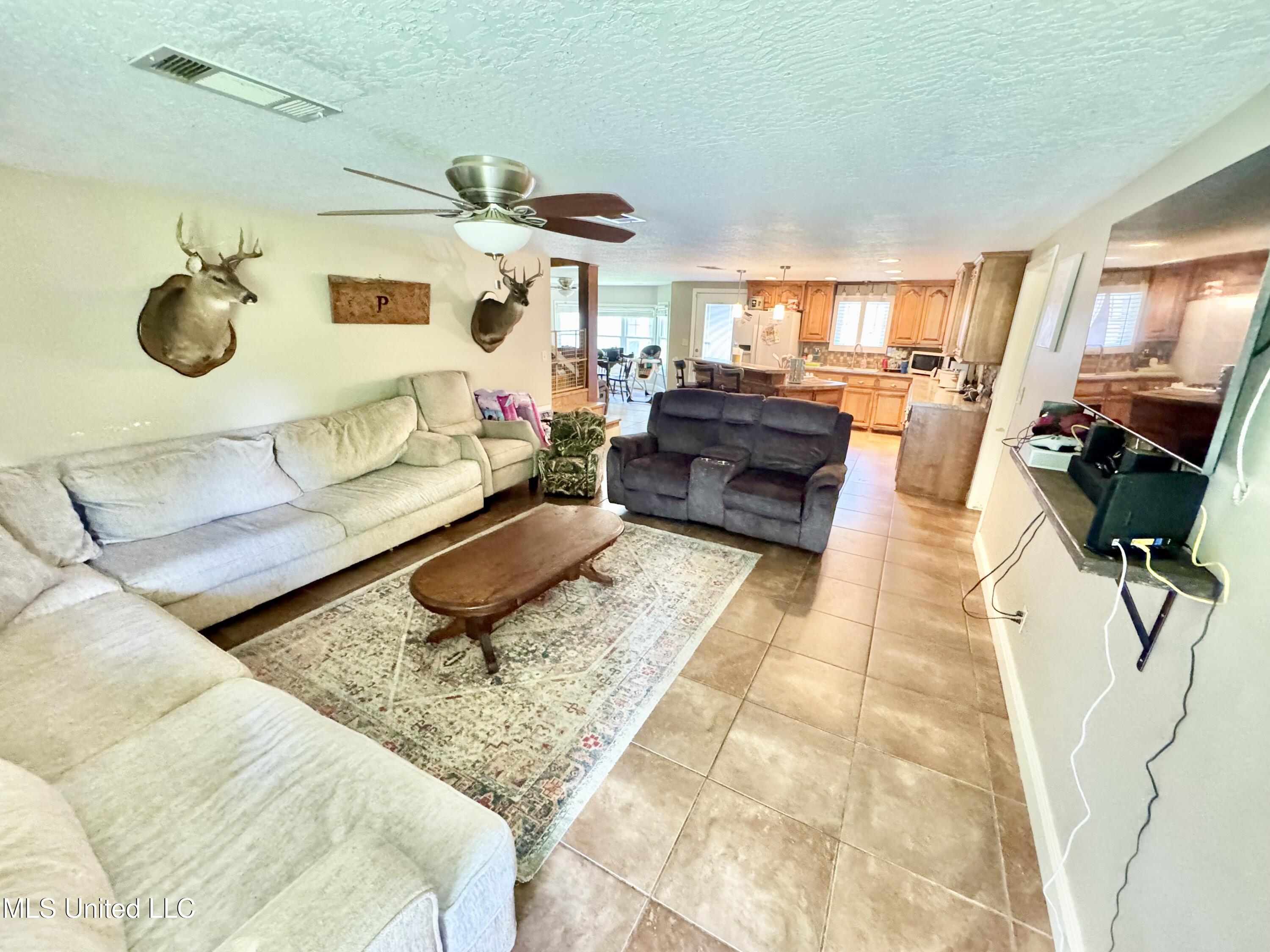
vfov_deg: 85.7
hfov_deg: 102.1
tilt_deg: -18.0
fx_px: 514
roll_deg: -1.9
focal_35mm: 14
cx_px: 635
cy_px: 476
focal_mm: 2.22
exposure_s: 1/60
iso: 800
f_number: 2.2
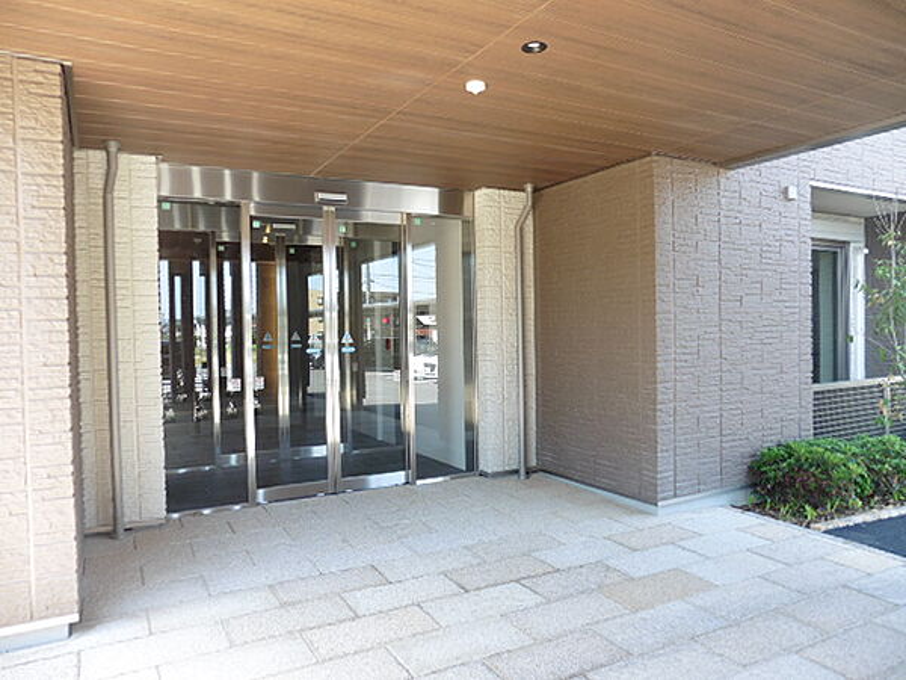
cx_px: 453
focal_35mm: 24
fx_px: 628
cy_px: 340
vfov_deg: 56.8
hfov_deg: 71.6
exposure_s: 1/60
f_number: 3.3
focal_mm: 4.3
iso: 100
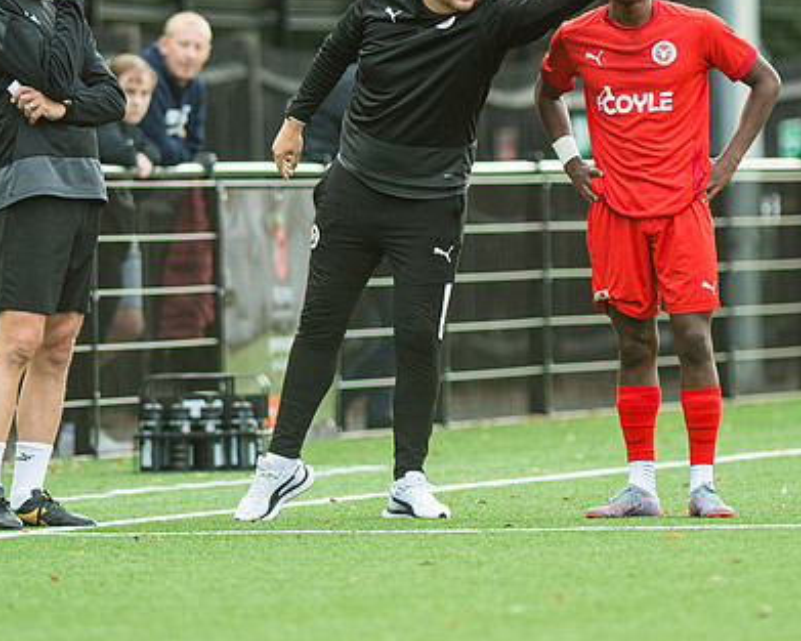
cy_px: 195
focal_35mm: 782
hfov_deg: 2.5
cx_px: 442
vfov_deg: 2.0
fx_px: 18543
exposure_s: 1/500
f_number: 2.8
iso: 800
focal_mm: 300
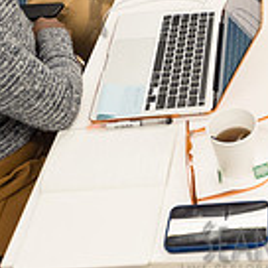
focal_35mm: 88
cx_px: 349
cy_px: -92
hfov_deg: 18.4
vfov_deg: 18.2
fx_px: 771
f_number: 4
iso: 2000
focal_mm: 24
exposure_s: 1/320
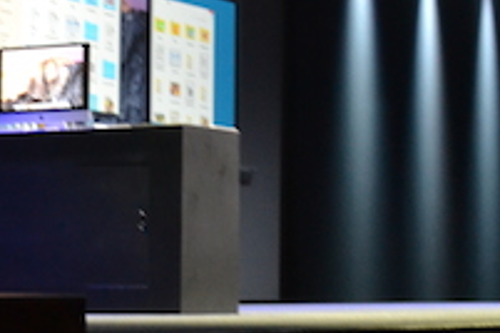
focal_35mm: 134
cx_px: 249
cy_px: 0
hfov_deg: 15.3
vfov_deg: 10.2
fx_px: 1861
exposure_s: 1/15
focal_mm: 30
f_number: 4.5
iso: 1600
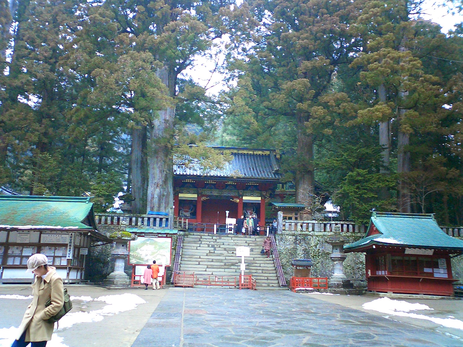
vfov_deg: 38.7
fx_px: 495
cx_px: 232
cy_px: 174
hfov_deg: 50.1
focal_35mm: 37
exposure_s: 1/30
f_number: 3.5
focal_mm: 5.6
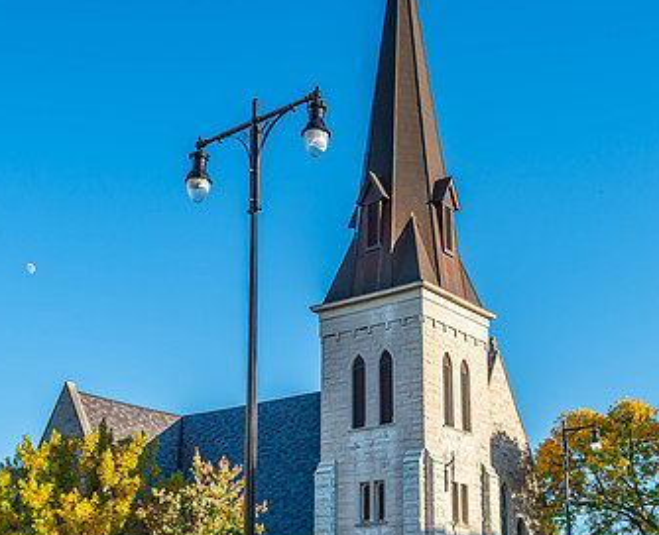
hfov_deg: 34.5
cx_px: 343
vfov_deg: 28.2
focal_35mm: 54
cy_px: 353
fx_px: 1059
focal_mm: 28
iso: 100
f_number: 8
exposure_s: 1/160
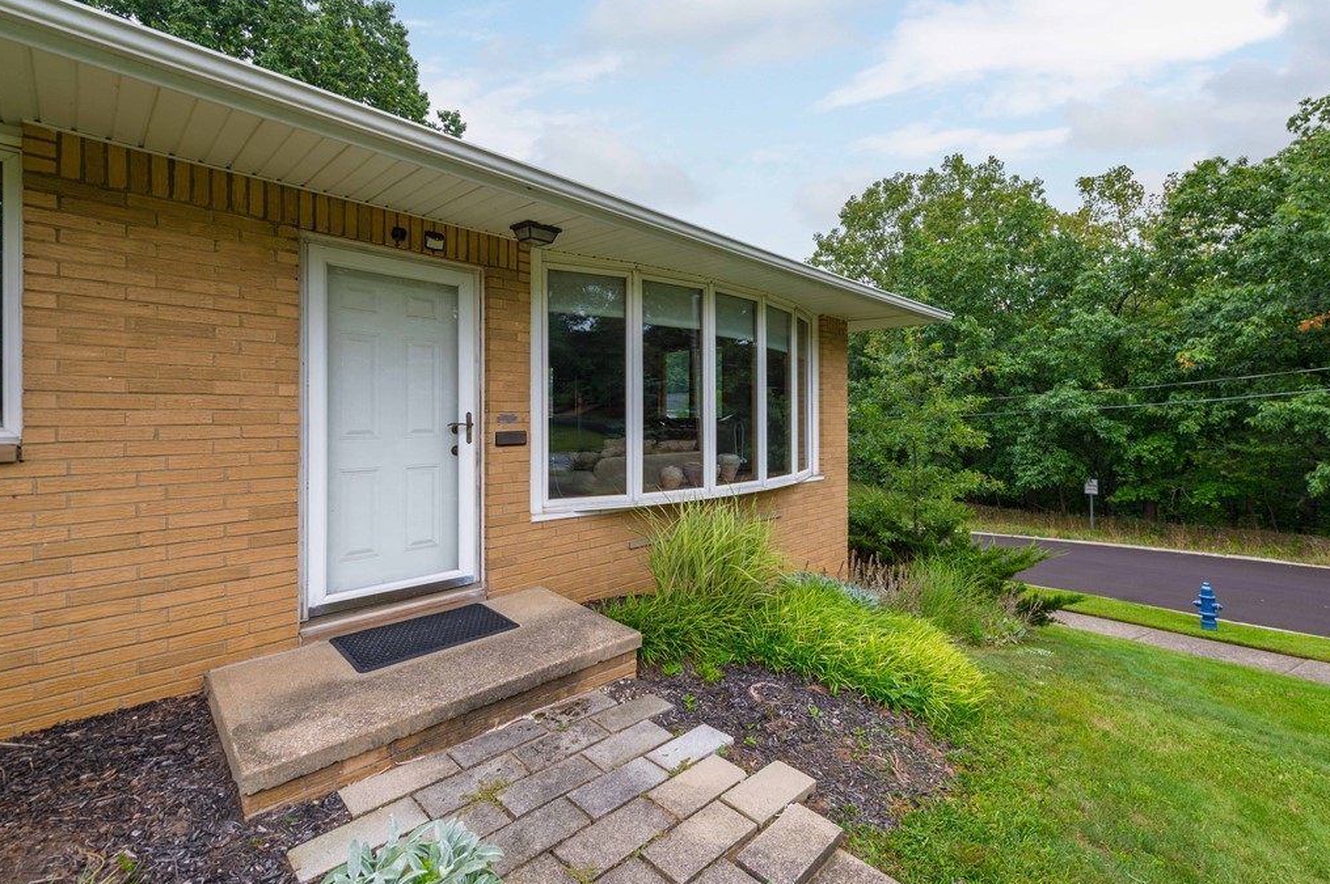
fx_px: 554
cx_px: 675
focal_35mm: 15
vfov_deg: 77.2
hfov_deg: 100.4
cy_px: 442
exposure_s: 1/200
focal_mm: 14
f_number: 8
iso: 200
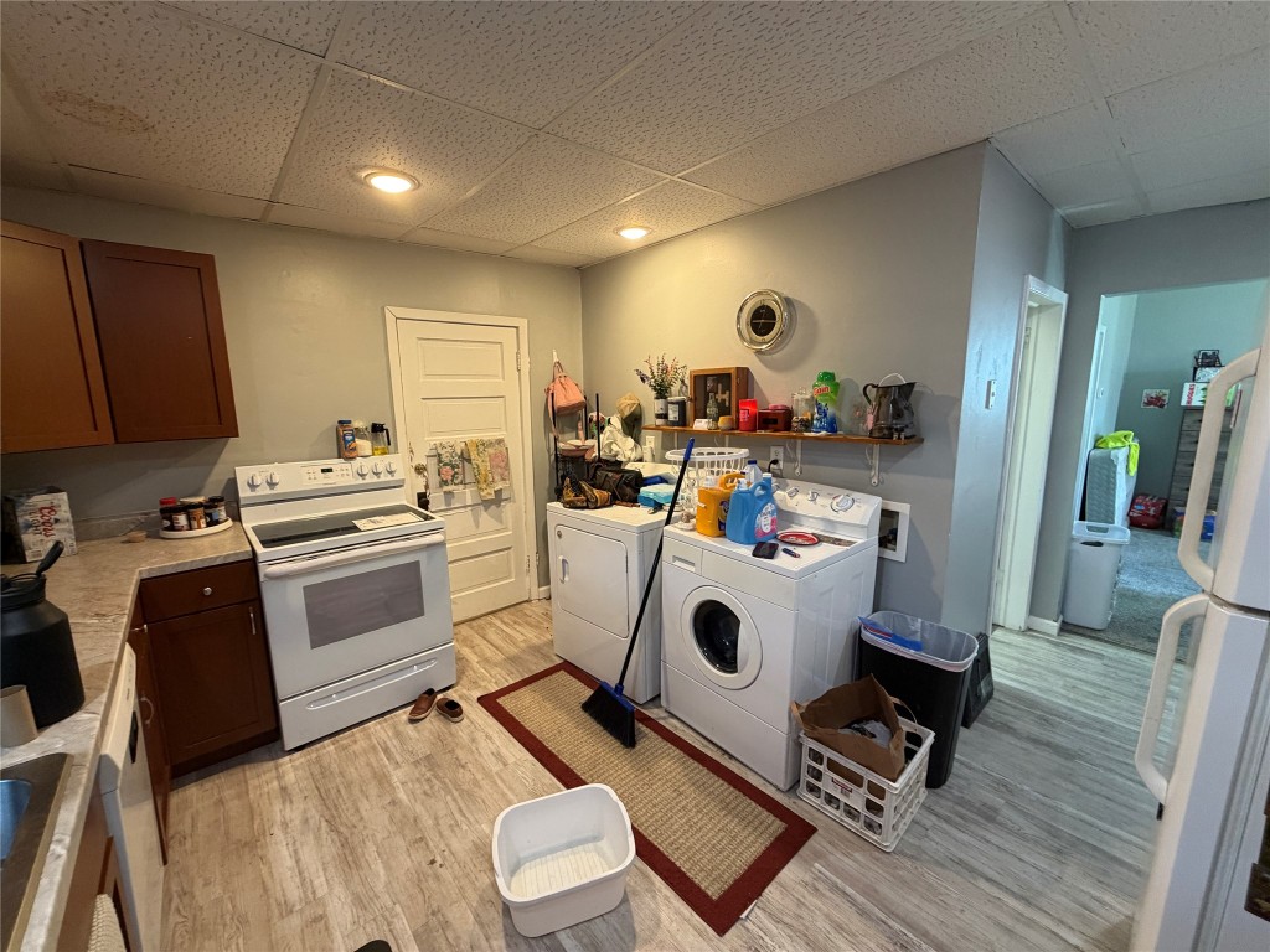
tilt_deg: -9.8
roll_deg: +0.0
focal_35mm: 14
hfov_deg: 102.1
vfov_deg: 85.7
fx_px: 514
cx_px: 635
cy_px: 476
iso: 320
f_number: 2.2
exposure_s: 1/60
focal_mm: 2.22
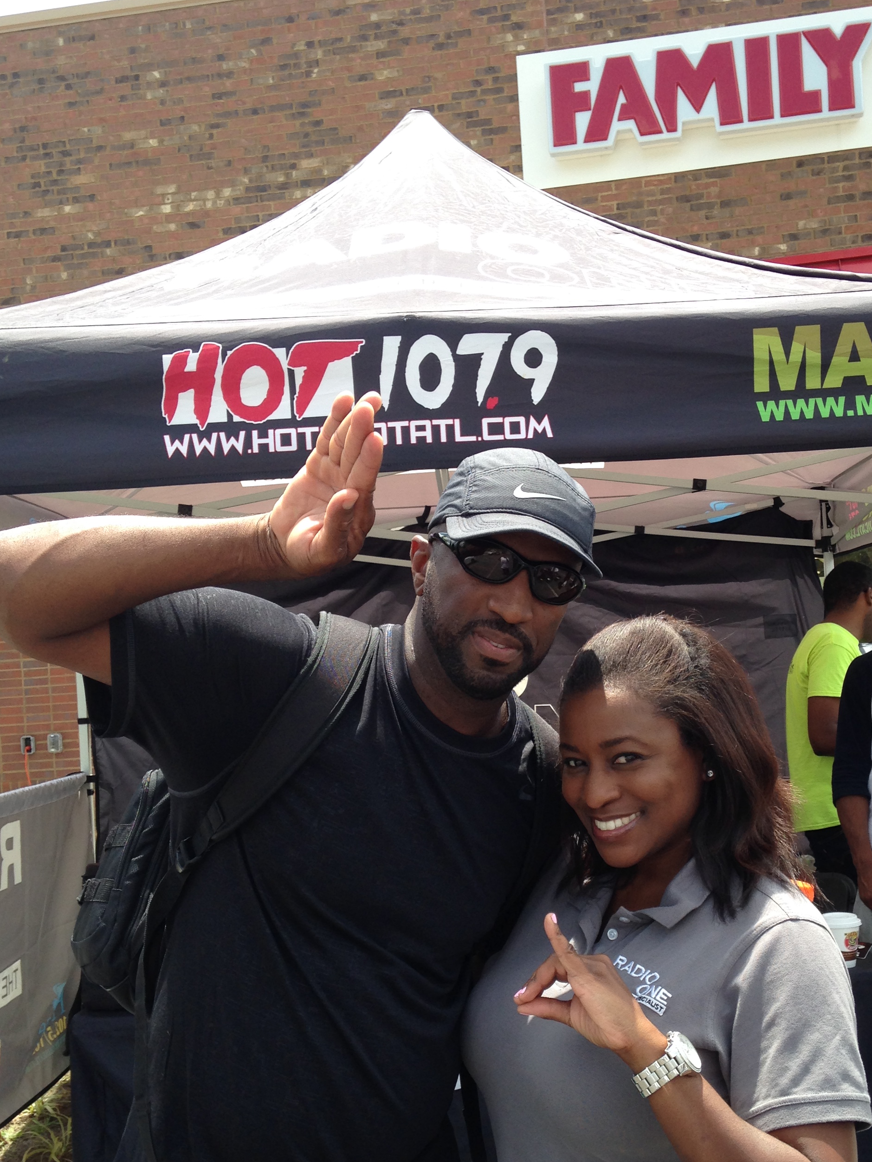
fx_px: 1444
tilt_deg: -0.3
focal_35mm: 43
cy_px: 707
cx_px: 530
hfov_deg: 33.5
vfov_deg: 43.6
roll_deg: +4.0
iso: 50
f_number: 2.4
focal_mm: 4.12
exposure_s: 1/526
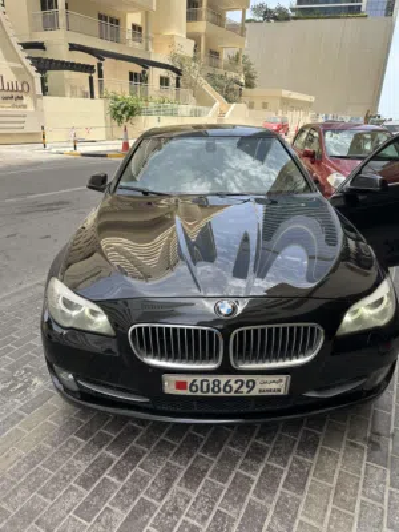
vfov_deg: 71.6
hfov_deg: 56.8
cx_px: 200
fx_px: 369
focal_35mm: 24
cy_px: 266
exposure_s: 1/1393
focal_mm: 6.86
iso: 80
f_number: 1.78
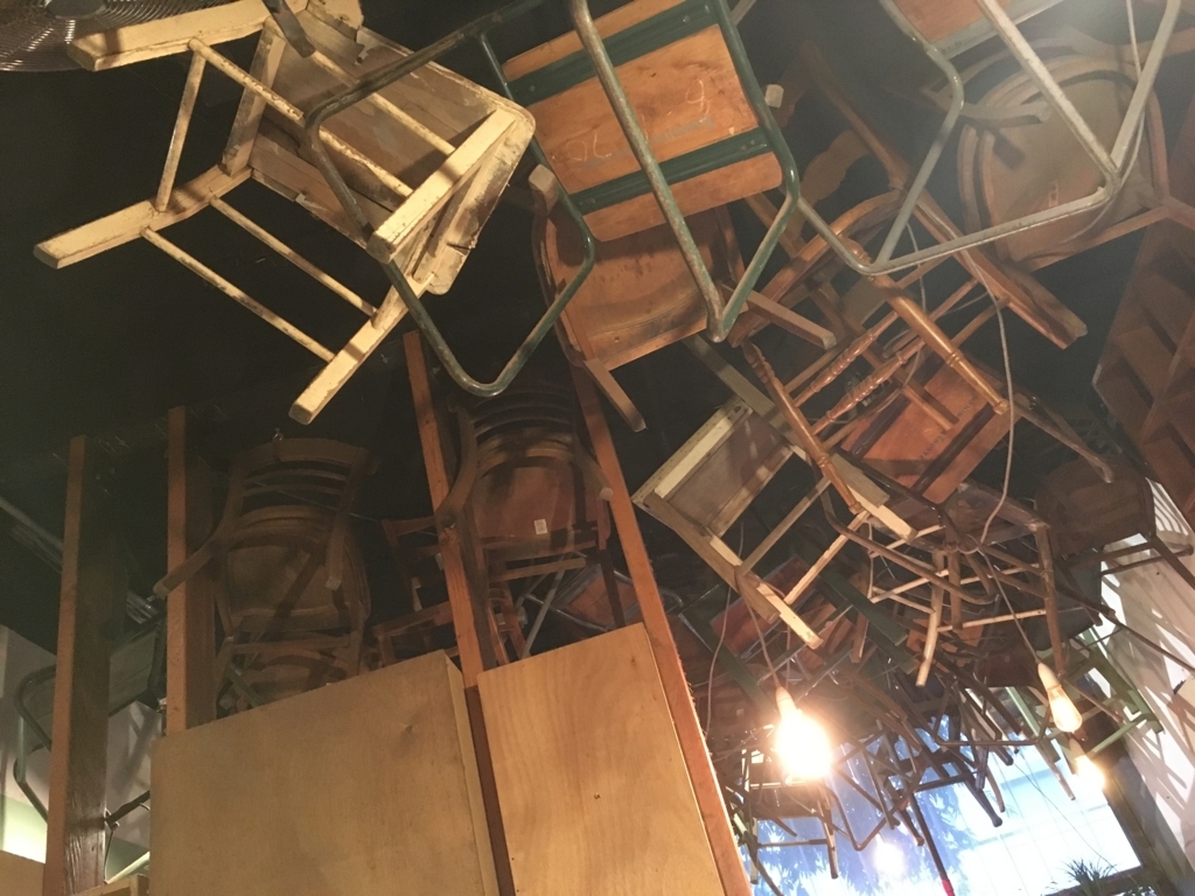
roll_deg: +17.0
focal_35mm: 29
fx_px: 1001
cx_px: 598
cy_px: 448
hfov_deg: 61.7
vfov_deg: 48.2
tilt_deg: +34.4
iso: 250
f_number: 2.2
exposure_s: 1/17
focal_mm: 4.15
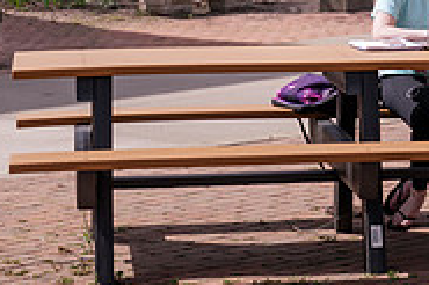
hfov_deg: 11.5
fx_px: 2095
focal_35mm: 176
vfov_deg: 7.6
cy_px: -149
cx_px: 471
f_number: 7.1
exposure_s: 1/320
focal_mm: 56
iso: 160
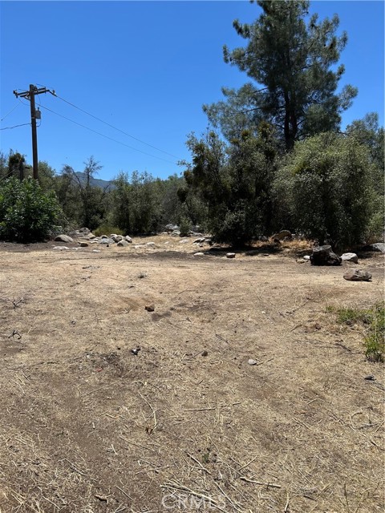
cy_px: 256
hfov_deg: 53.1
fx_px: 386
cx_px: 192
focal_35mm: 26
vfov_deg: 67.3
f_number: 1.5
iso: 50
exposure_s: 1/4831
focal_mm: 5.7
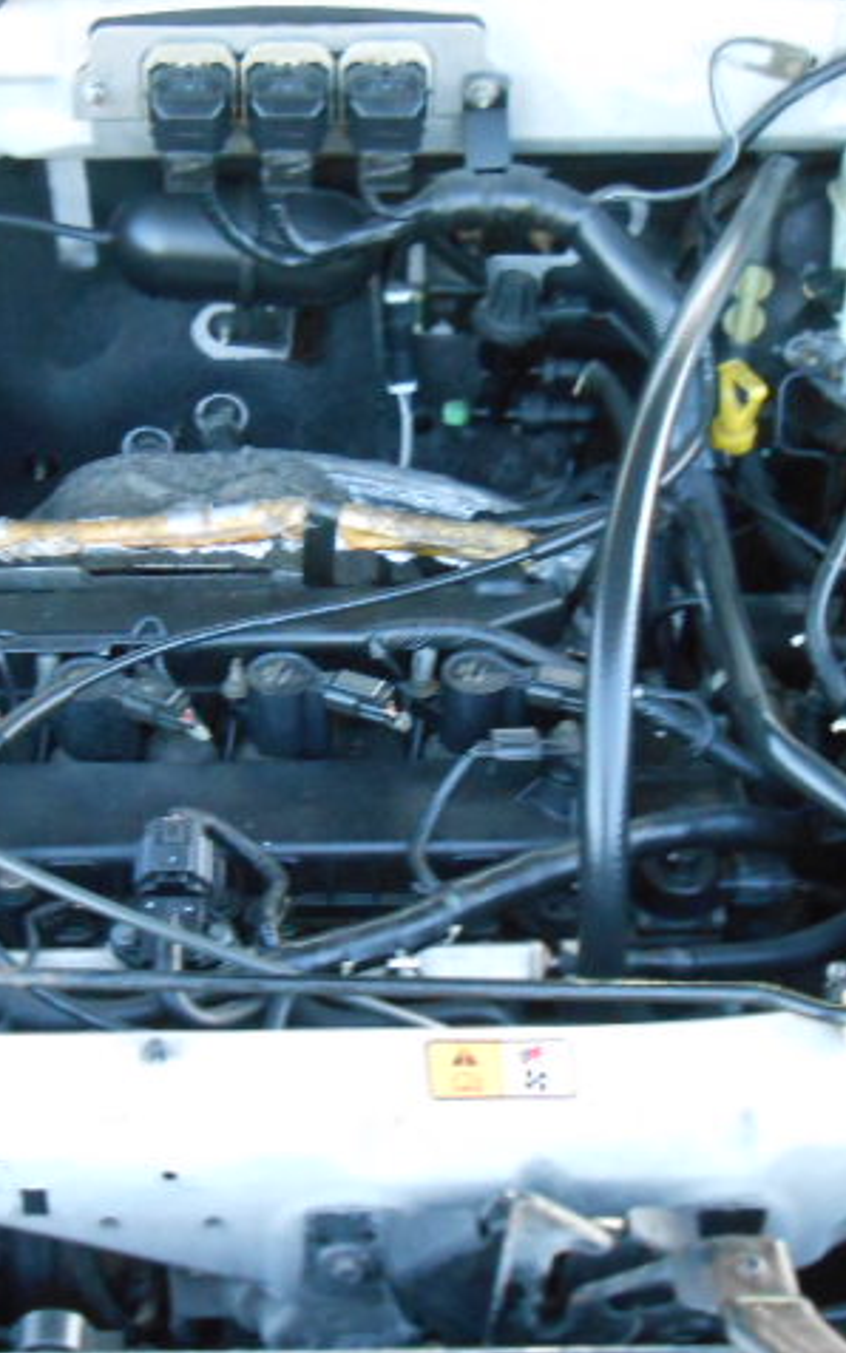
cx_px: 258
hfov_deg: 23.8
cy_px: 675
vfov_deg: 37.5
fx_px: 1993
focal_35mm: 54
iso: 800
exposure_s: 1/80
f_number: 4.2
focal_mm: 6.8
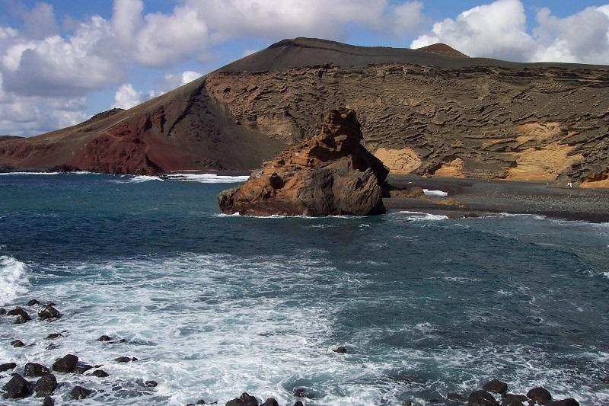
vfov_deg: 35.0
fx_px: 643
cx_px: 304
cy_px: 203
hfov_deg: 50.7
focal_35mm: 38
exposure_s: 1/1000
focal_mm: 8
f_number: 4.8
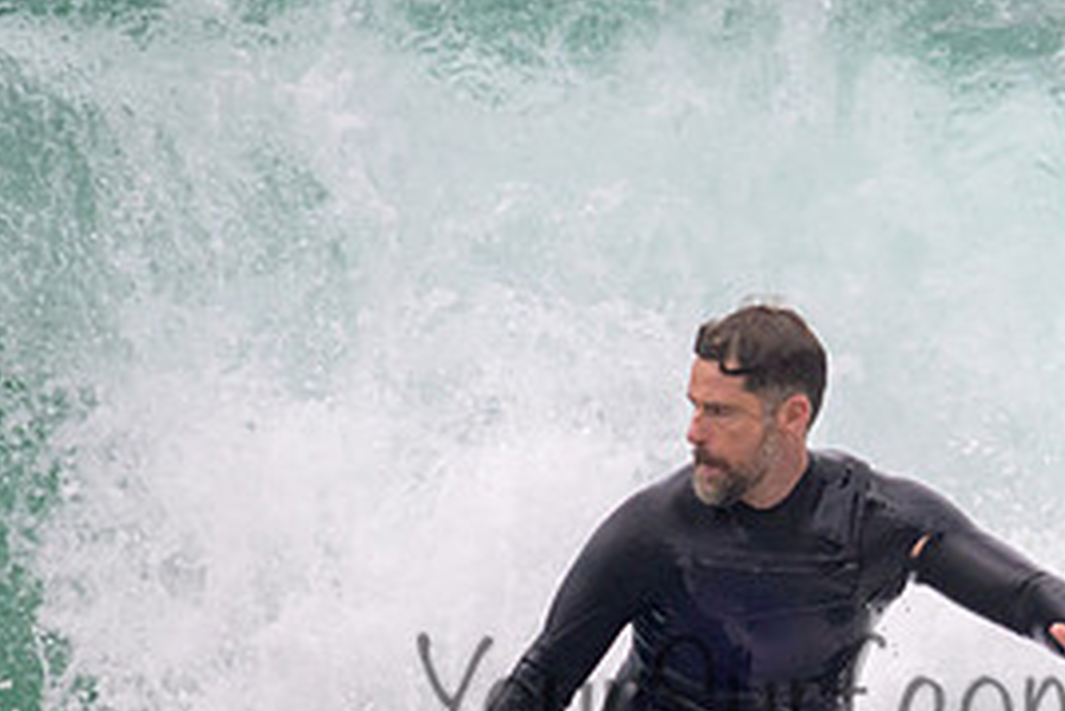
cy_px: 617
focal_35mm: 1843
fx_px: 54549
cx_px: 760
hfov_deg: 1.1
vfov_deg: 0.7
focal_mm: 800
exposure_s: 1/1250
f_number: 11
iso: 900
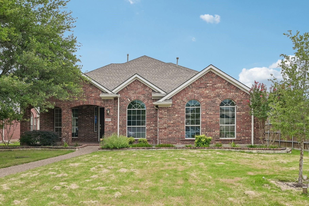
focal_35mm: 27
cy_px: 94
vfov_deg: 47.9
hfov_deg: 67.2
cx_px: 136
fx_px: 232
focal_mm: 24
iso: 400
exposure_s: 1/250
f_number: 8
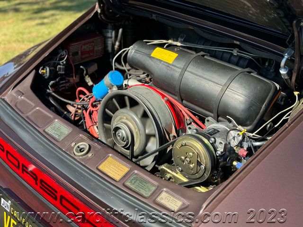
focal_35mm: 48
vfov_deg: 30.3
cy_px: 114
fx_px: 420
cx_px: 152
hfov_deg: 39.7
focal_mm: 6.86
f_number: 1.78
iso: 64
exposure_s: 1/2331
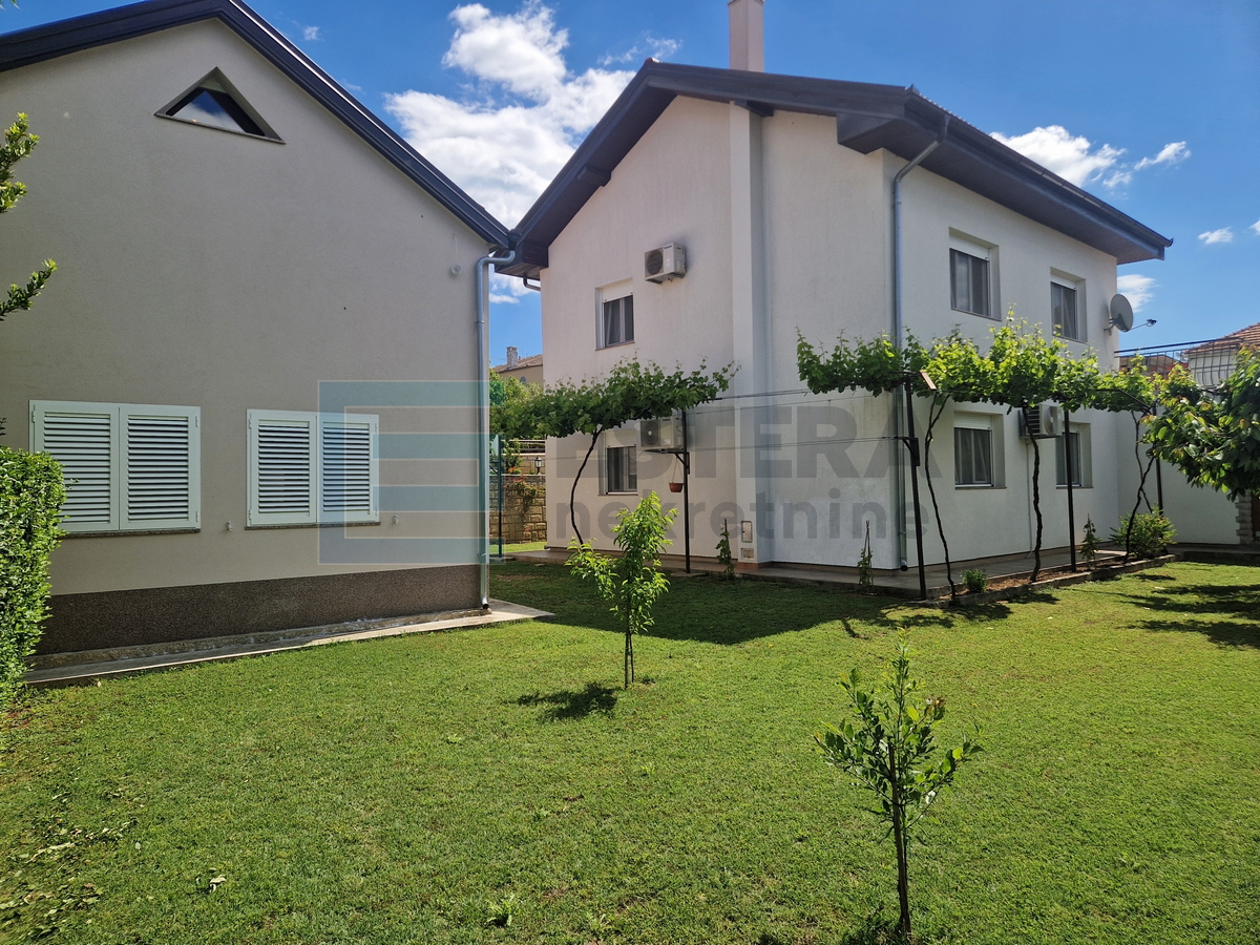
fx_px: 837
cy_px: 472
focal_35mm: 23
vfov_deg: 58.9
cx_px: 630
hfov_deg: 73.9
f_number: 1.8
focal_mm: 5.4
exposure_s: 1/1892
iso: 50
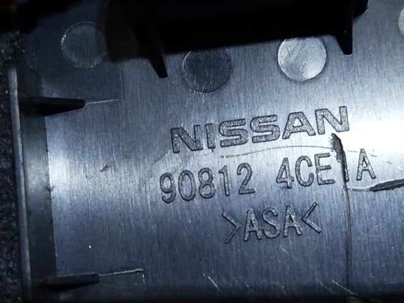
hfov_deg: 27.0
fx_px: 840
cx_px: 202
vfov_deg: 20.4
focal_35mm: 72
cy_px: 152
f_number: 1.7
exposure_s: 1/33
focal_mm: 5.31
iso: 320
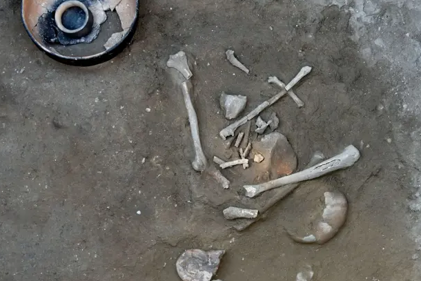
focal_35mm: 75
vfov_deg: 18.2
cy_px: 147
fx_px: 877
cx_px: 288
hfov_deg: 26.8
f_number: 5.6
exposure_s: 1/125
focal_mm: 52
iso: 320
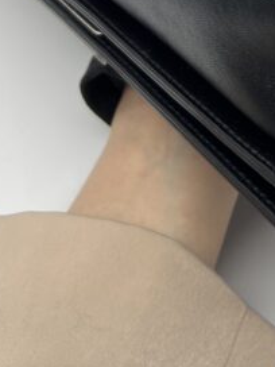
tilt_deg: -42.6
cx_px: 325
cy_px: -169
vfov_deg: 18.1
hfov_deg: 14.6
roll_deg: -3.8
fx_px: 1038
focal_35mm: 98
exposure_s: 1/123
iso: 32
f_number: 1.5
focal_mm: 5.7
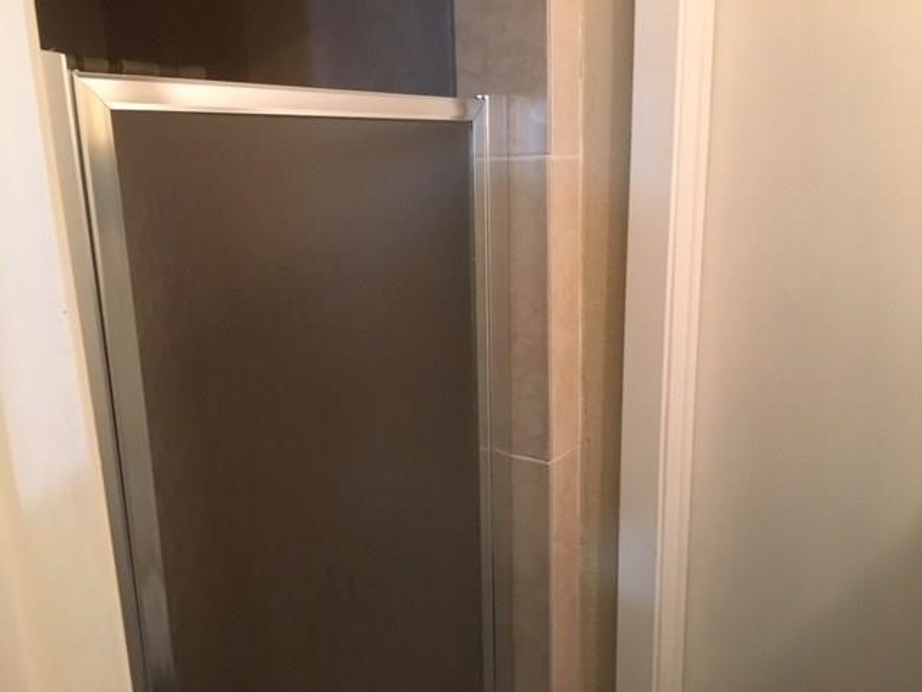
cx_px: 461
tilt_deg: -15.3
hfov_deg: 61.7
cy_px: 346
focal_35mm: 29
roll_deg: +1.6
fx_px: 772
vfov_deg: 48.2
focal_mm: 4.15
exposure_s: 1/30
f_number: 2.2
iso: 200
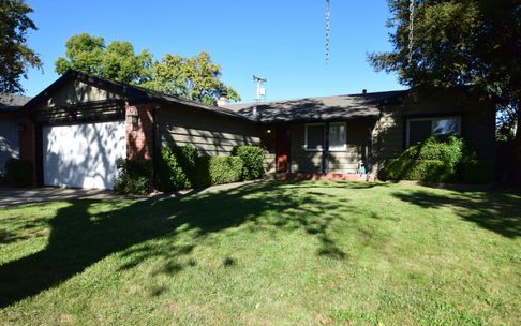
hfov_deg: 79.6
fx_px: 312
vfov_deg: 55.1
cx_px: 266
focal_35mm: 22
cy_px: 172
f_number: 11
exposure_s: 1/400
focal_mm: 14
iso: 400
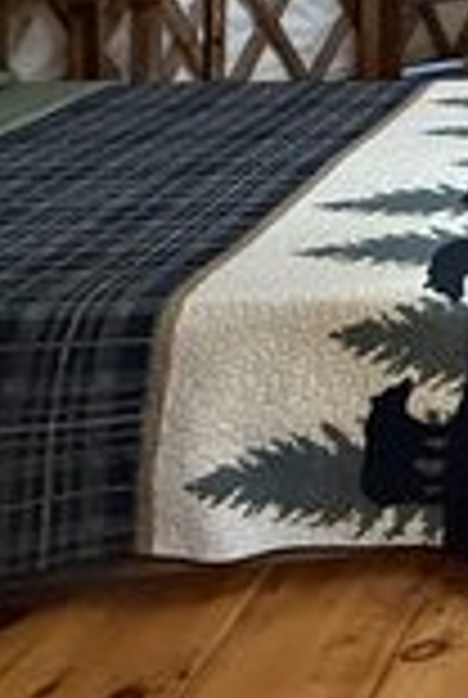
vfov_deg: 28.6
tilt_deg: -3.6
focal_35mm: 60
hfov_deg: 15.2
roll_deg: -2.3
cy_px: -158
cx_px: 1076
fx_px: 1165
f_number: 2.2
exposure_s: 1/60
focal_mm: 2.22
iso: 800
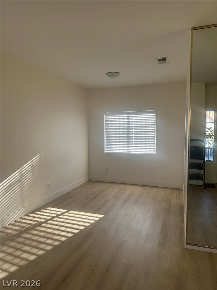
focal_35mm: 24
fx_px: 201
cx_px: 108
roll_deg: -0.3
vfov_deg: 71.6
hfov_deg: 56.8
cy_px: 145
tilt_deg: -3.7
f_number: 1.78
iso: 80
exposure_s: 1/341
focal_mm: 6.86
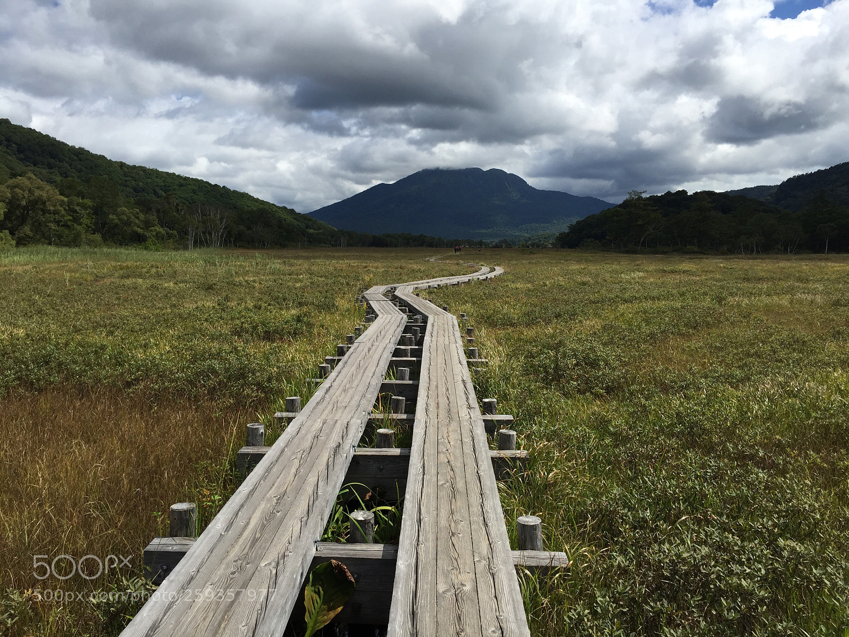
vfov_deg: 48.2
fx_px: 711
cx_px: 424
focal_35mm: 29
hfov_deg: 61.7
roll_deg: -0.4
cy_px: 318
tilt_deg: -5.5
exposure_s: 1/2475
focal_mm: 4.15
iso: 32
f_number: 2.2
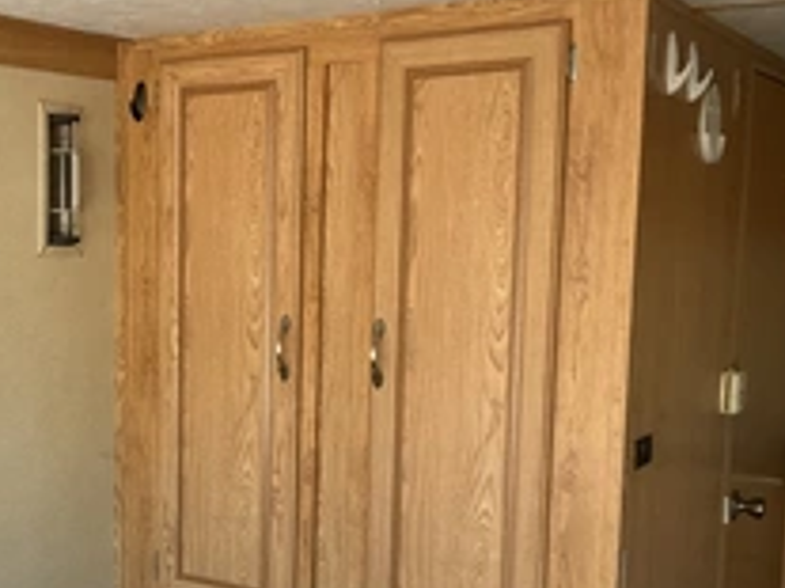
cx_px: 114
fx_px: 1269
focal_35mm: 56
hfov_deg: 33.0
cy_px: 391
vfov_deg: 25.9
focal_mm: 3
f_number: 1.8
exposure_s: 1/122
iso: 40
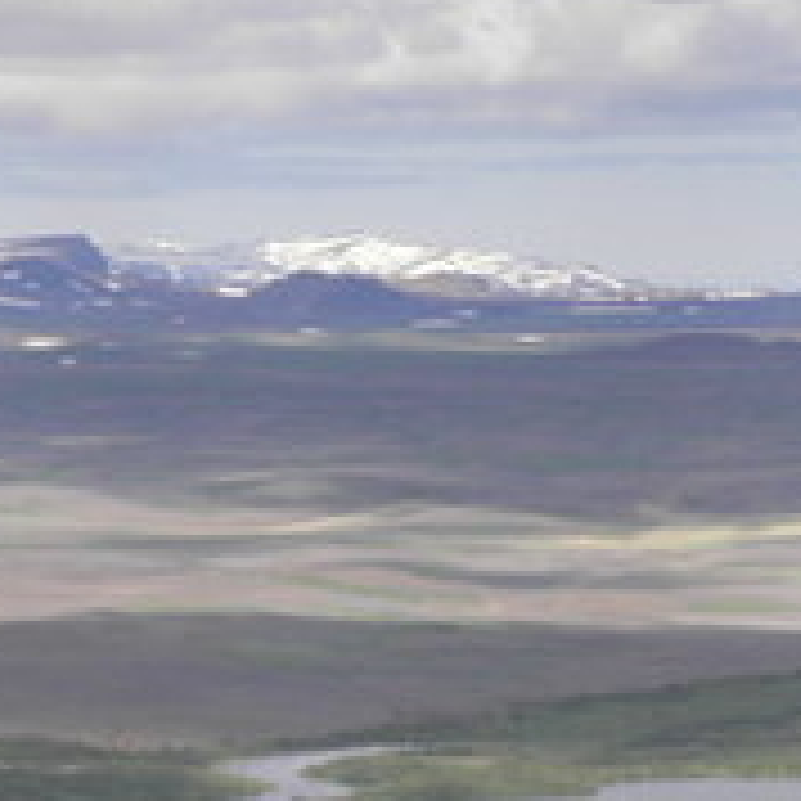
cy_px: 801
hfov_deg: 6.6
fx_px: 6990
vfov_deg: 6.5
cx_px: 472
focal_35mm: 267
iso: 64
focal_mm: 15.11
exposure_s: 1/200
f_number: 8
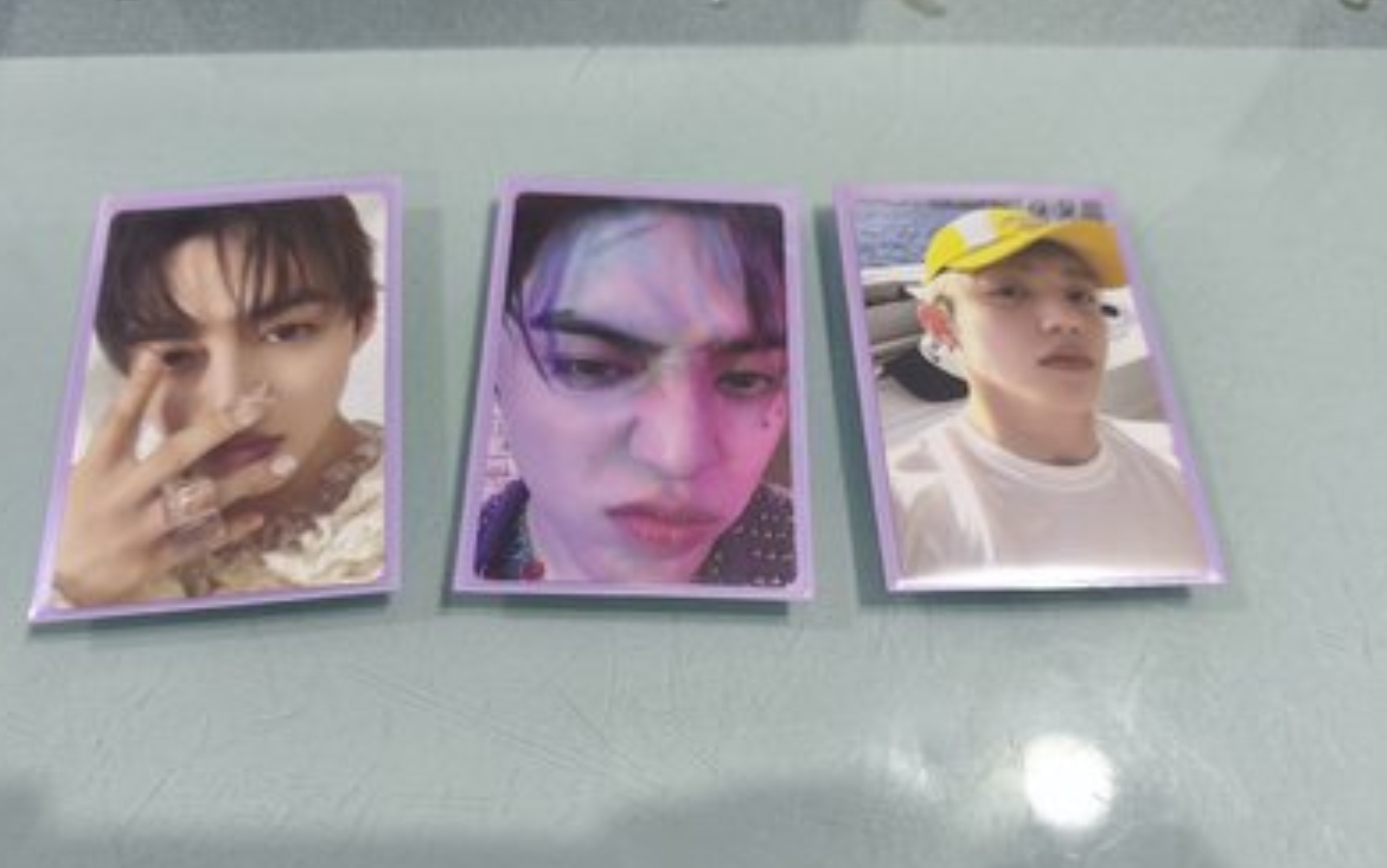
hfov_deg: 72.5
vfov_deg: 49.2
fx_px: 945
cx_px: 690
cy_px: 477
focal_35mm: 25
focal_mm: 6.18
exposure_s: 1/60
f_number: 1.65
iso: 1250
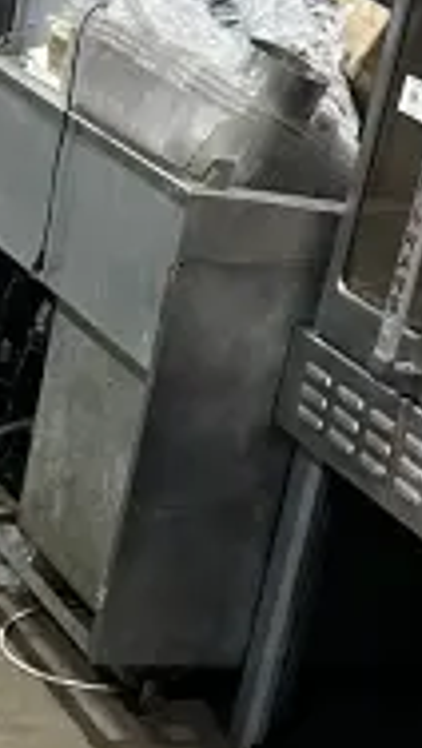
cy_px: 1247
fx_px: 2244
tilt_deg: -36.6
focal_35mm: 113
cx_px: -255
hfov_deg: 10.3
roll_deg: -8.9
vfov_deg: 16.5
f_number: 1.78
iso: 250
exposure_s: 1/63
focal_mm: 6.86
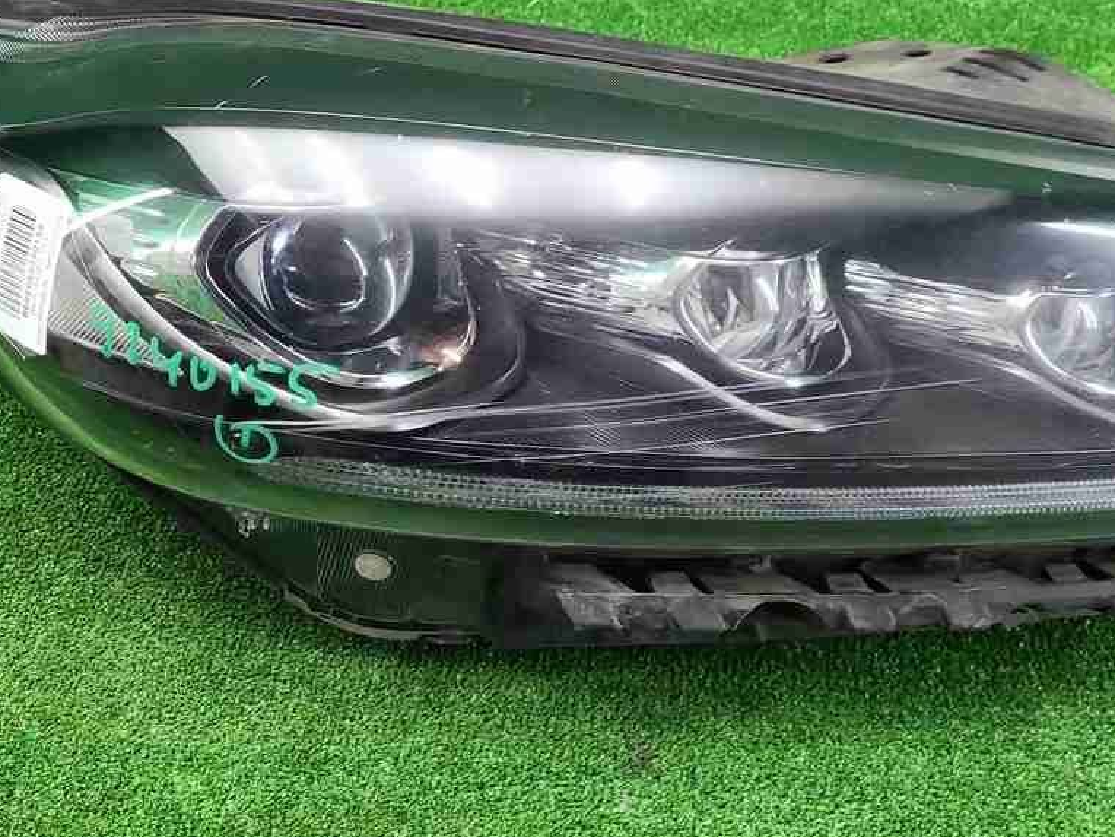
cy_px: 409
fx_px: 1578
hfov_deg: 38.8
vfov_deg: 29.7
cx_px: 667
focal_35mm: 49
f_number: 1.8
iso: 229
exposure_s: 1/50
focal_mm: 5.4
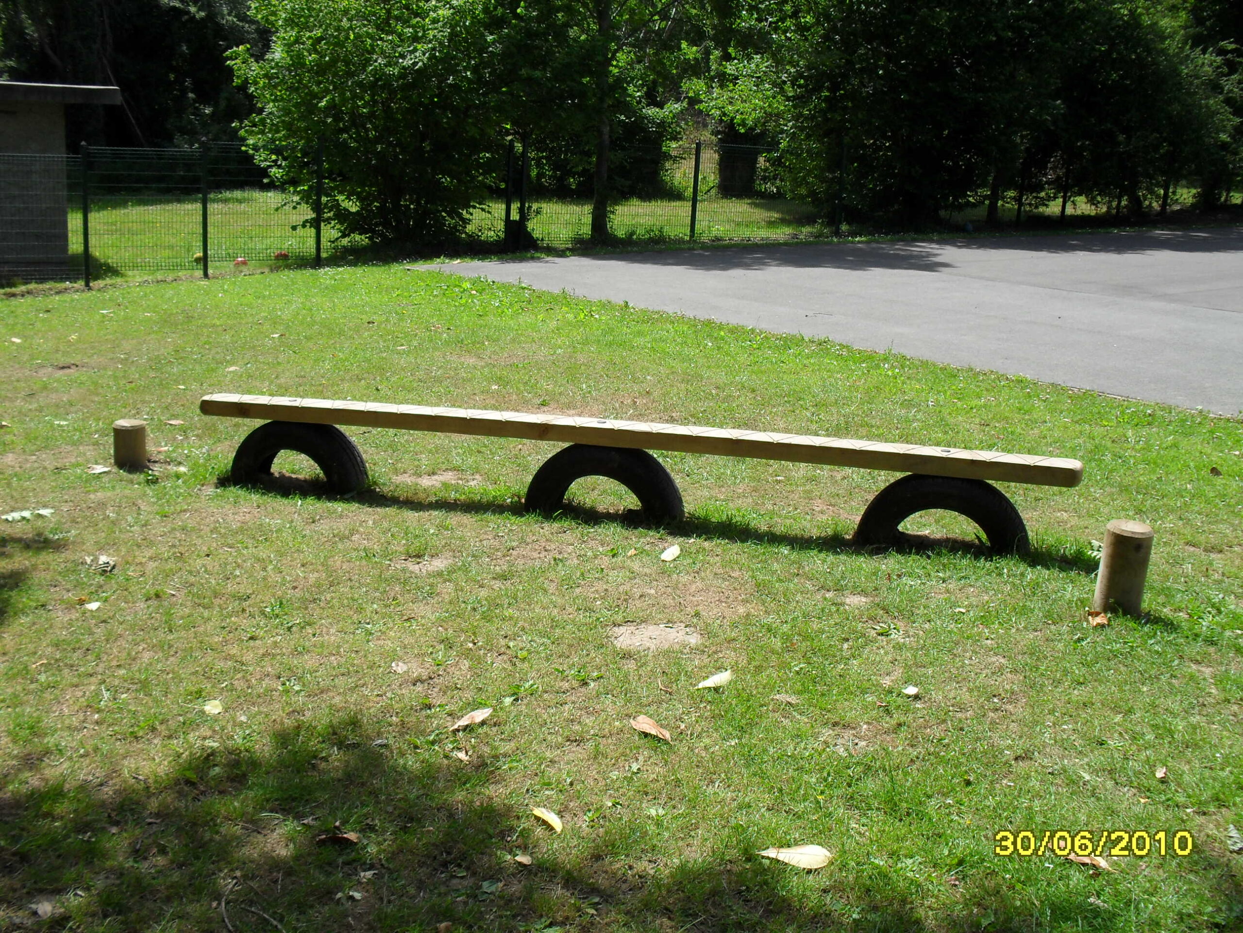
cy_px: 466
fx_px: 1257
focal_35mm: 35
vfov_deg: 40.7
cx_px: 622
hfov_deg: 52.6
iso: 100
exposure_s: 1/125
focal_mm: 6.3
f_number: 8.4
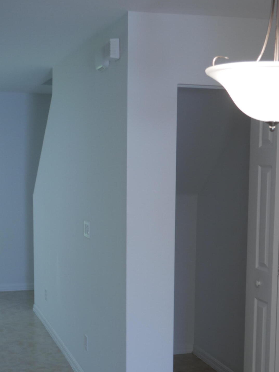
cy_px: 260
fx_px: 634
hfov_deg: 24.8
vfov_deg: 32.3
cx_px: 145
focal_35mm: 59
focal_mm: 21
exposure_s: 1/60
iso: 320
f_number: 4.6
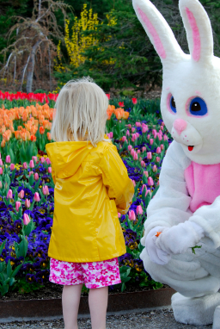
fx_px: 1215
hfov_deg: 10.3
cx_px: 107
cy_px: 178
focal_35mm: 133
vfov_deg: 15.4
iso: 400
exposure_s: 1/125
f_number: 13
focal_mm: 80
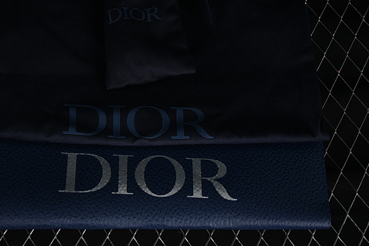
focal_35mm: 94
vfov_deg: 14.5
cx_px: 144
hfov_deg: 21.6
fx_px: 963
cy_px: 104
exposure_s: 1/50
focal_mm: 48
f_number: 6.3
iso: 160
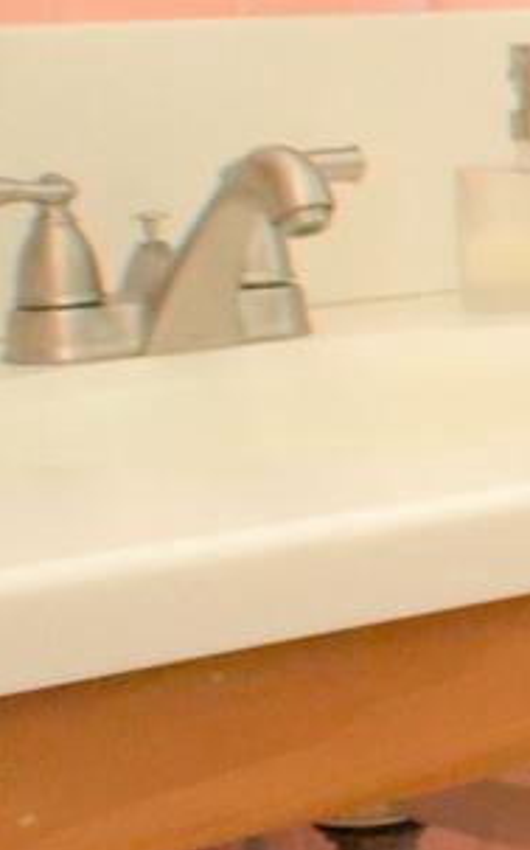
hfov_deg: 7.9
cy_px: 379
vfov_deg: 13.5
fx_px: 3587
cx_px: 1251
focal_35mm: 155
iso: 3200
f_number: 3.8
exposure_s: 1/60
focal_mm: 20
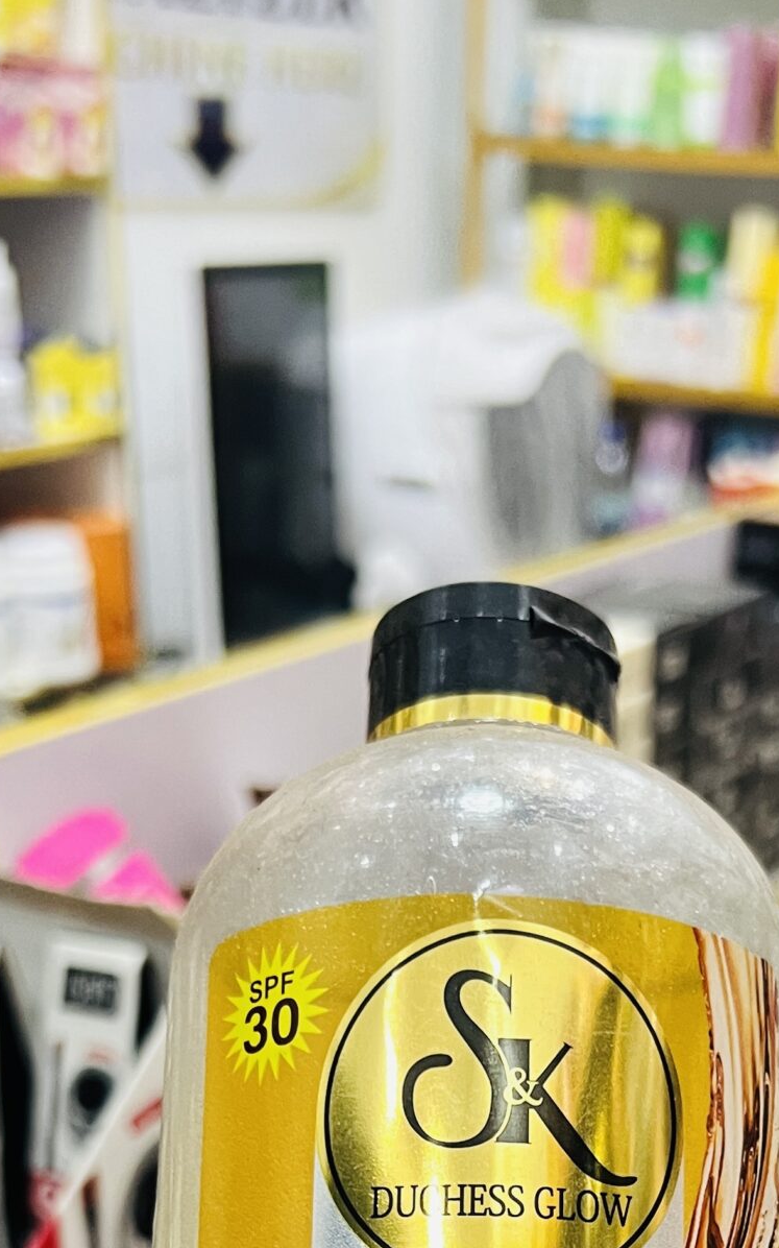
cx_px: 540
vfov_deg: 31.2
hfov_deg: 21.9
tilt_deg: -29.4
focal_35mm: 59
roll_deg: -1.8
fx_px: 2005
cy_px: 1331
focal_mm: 5.7
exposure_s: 1/50
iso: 200
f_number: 1.5
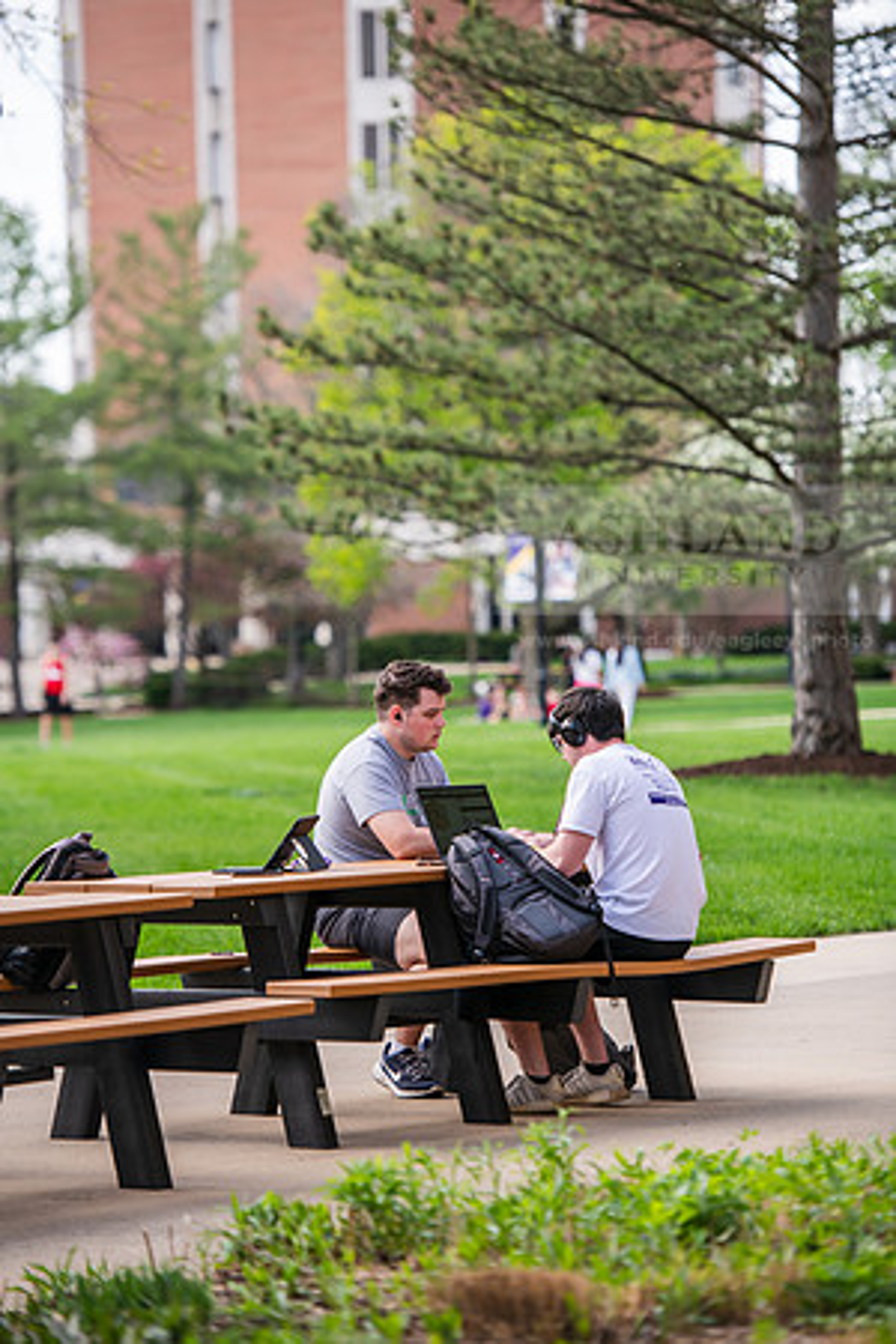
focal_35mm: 155
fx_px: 5786
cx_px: 448
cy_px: 672
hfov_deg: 8.9
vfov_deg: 13.2
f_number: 3.2
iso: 125
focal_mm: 155
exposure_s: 1/320
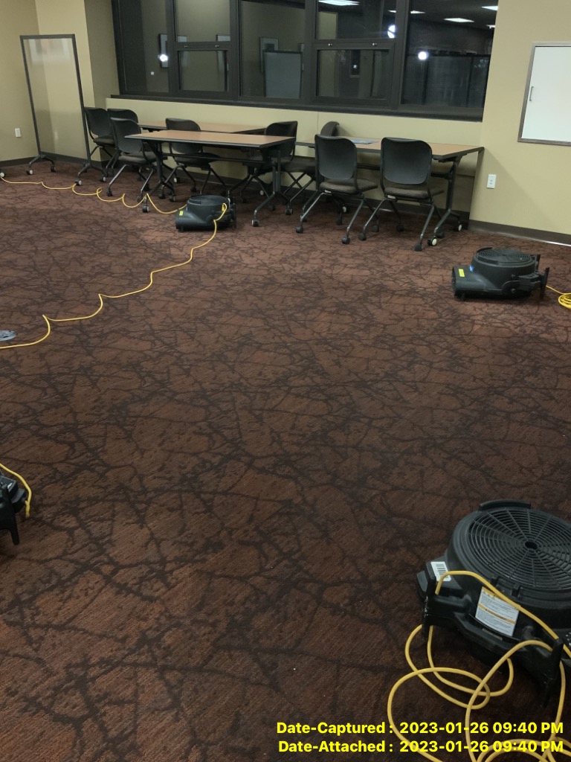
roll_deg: -1.2
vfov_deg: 61.7
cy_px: 381
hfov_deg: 48.2
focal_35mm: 29
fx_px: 638
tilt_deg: -25.8
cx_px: 286
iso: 320
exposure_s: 1/30
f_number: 1.8
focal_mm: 3
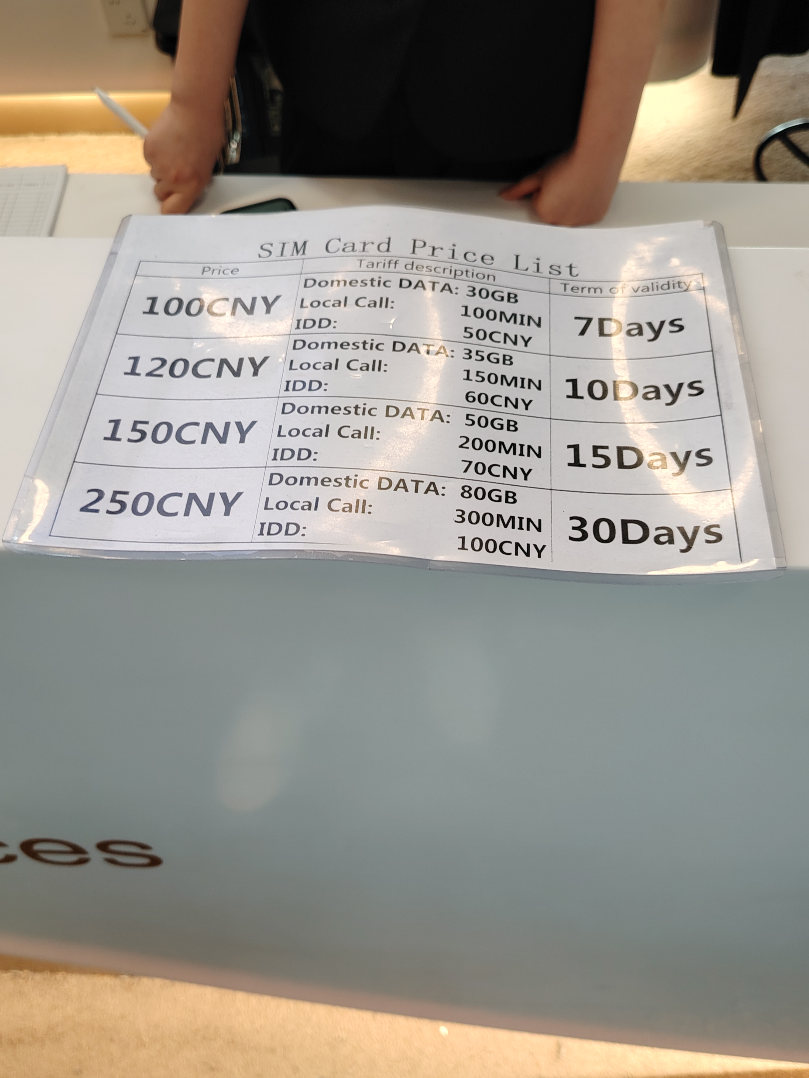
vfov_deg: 56.8
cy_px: 539
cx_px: 404
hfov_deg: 44.2
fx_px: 997
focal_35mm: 32
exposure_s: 1/50
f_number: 1.75
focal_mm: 5.25
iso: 638
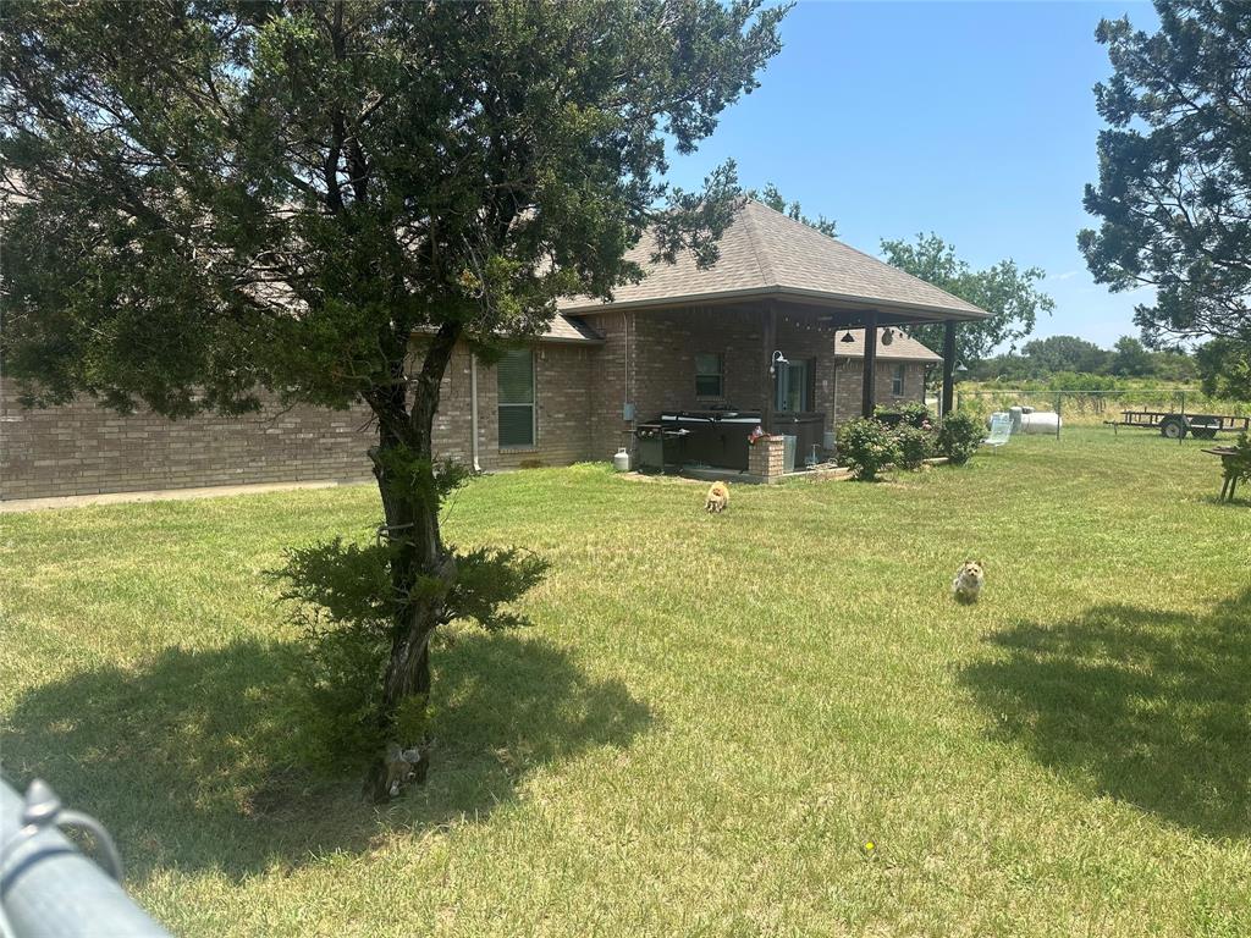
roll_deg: -0.2
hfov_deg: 71.6
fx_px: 867
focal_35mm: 24
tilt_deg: -4.8
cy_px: 469
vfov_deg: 56.8
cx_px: 626
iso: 80
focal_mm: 6.86
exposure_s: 1/2591
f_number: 1.78
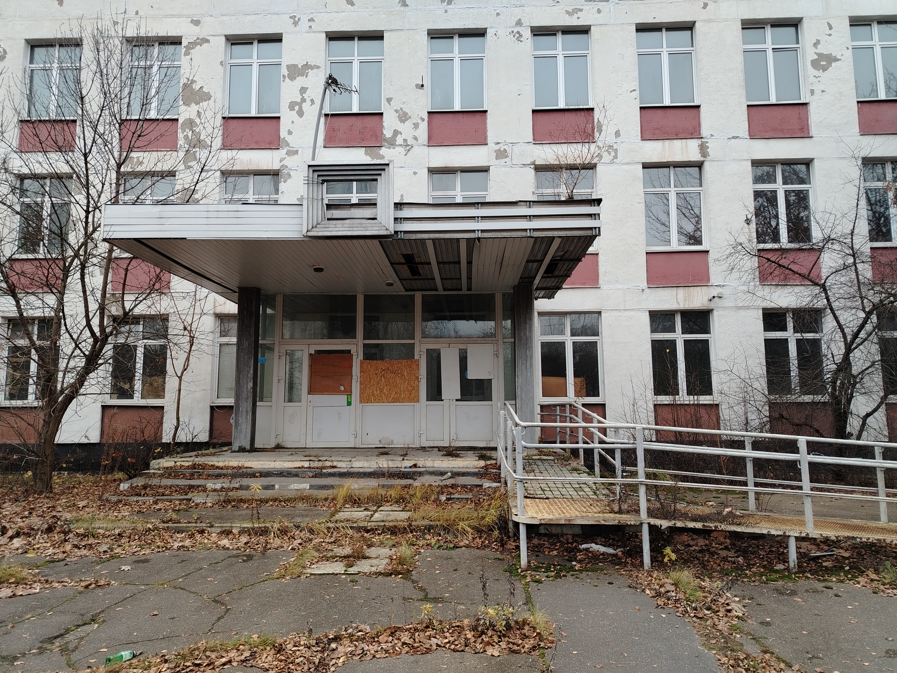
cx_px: 448
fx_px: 622
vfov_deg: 56.8
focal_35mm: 24
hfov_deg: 71.6
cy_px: 336
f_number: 1.75
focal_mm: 5.25
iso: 509
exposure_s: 1/100
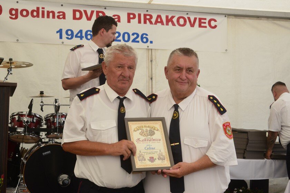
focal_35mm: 78
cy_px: 96
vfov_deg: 17.5
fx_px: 628
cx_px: 145
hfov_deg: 26.0
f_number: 11
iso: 2000
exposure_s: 1/500
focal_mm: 78
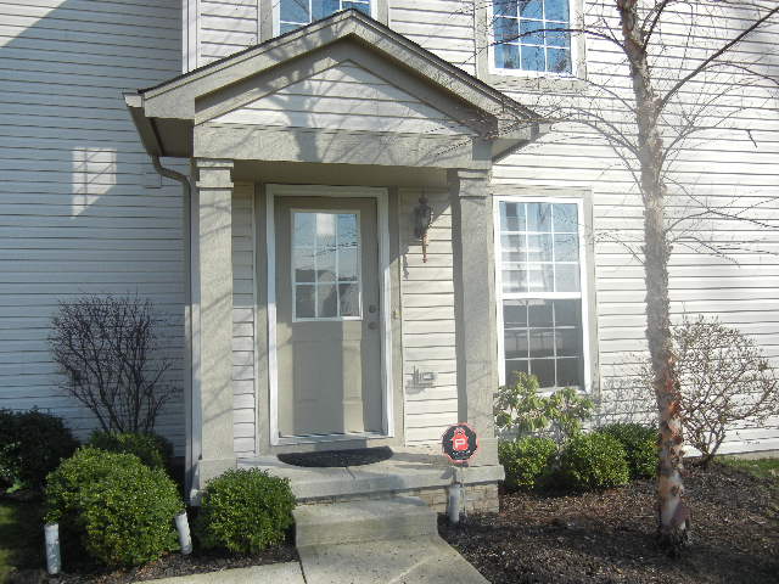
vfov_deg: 46.8
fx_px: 675
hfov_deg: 60.0
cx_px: 390
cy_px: 292
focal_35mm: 30
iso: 160
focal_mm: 5.4
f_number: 7
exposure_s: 1/326
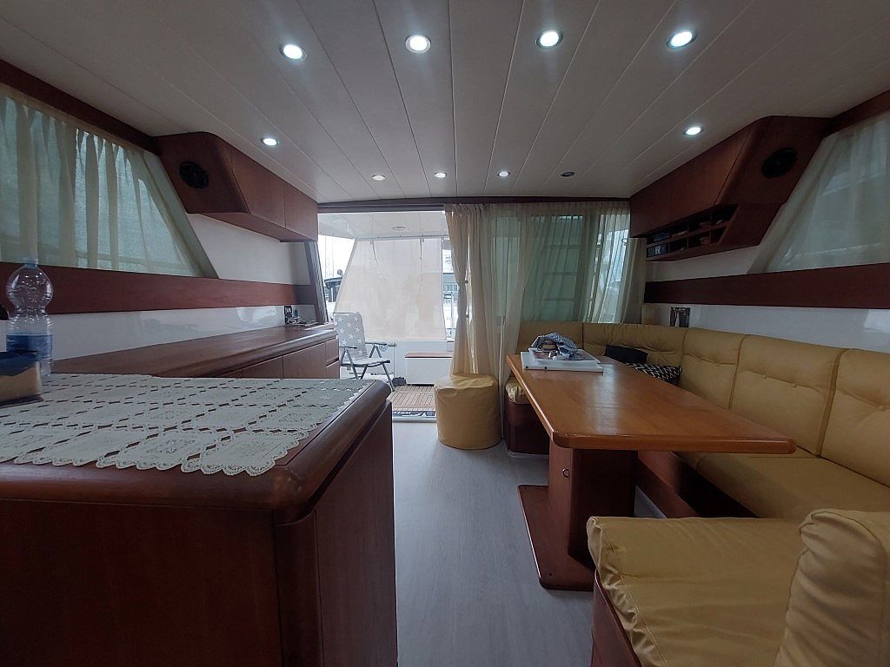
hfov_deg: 106.2
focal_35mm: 13
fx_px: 334
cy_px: 334
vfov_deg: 89.9
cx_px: 445
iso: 50
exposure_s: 1/152
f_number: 2.2
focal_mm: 1.74
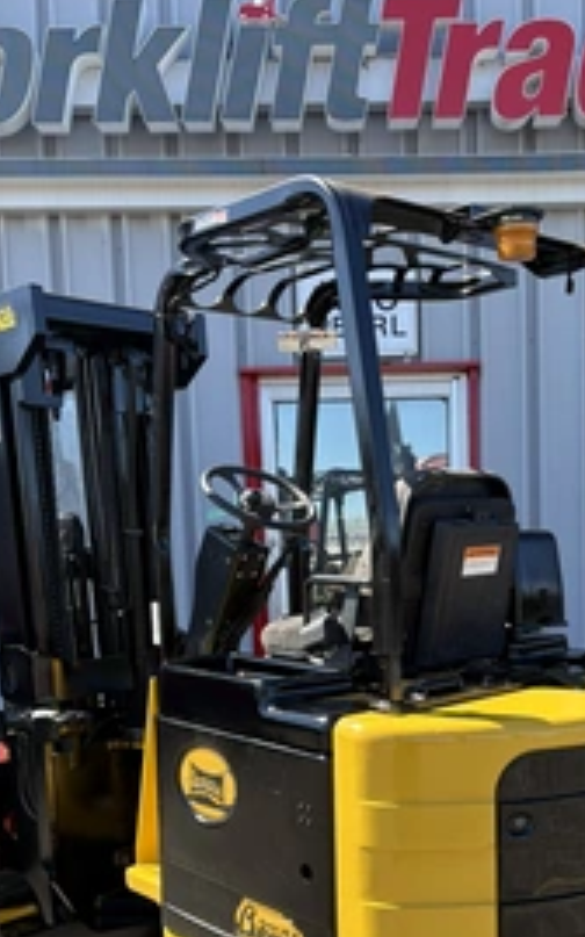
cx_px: 373
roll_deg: +1.8
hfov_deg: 31.1
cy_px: 651
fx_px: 1046
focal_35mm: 41
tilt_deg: -4.4
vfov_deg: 47.2
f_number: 1.6
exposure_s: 1/895
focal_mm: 5.96
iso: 50
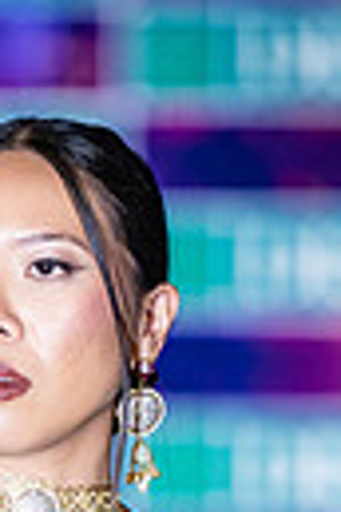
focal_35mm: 559
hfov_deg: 2.5
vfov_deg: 3.7
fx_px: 7942
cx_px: -32
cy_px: 822
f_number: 2.8
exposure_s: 1/1250
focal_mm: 160
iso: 2500
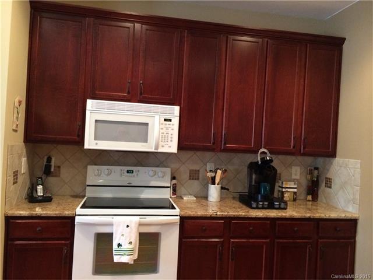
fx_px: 323
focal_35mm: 30
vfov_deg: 46.8
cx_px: 186
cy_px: 140
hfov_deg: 60.0
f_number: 2.2
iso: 250
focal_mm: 4.12
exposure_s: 1/30
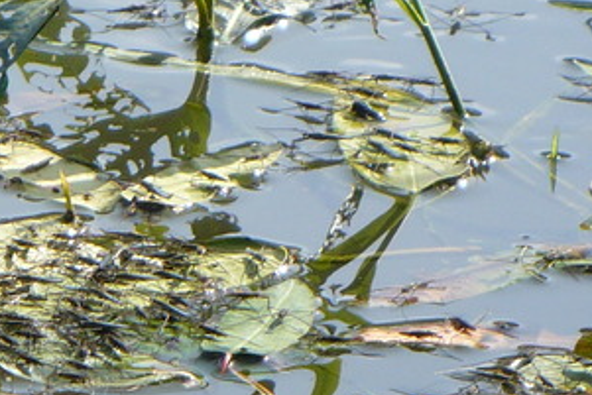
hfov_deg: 2.5
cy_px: 356
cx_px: 130
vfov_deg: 1.7
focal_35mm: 818
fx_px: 13457
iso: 100
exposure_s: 1/320
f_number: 4.5
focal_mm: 36.6
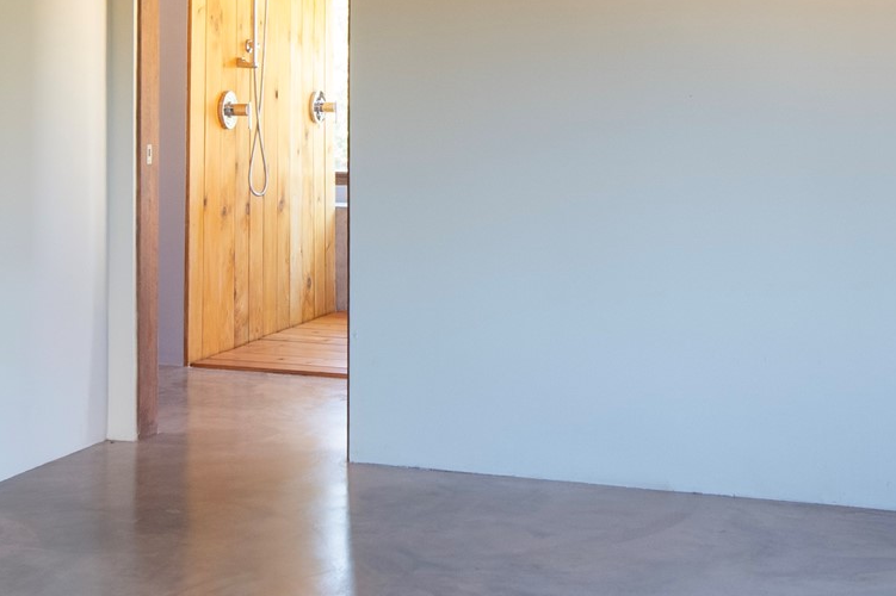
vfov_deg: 24.1
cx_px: 396
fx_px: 1368
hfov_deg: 36.2
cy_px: 104
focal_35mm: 55
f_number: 7.1
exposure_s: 1/8
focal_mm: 13
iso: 400
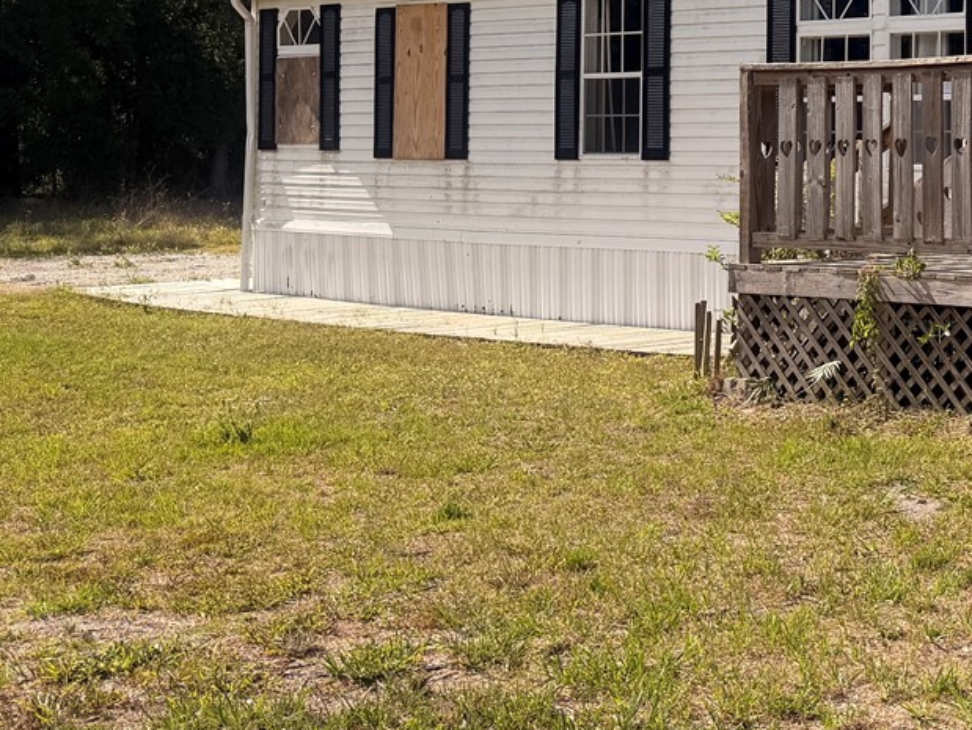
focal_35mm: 62
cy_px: 110
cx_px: 1201
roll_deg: -0.5
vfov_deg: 23.2
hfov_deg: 27.1
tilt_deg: +2.4
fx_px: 1742
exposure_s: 1/3759
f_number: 1.78
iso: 80
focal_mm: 6.76
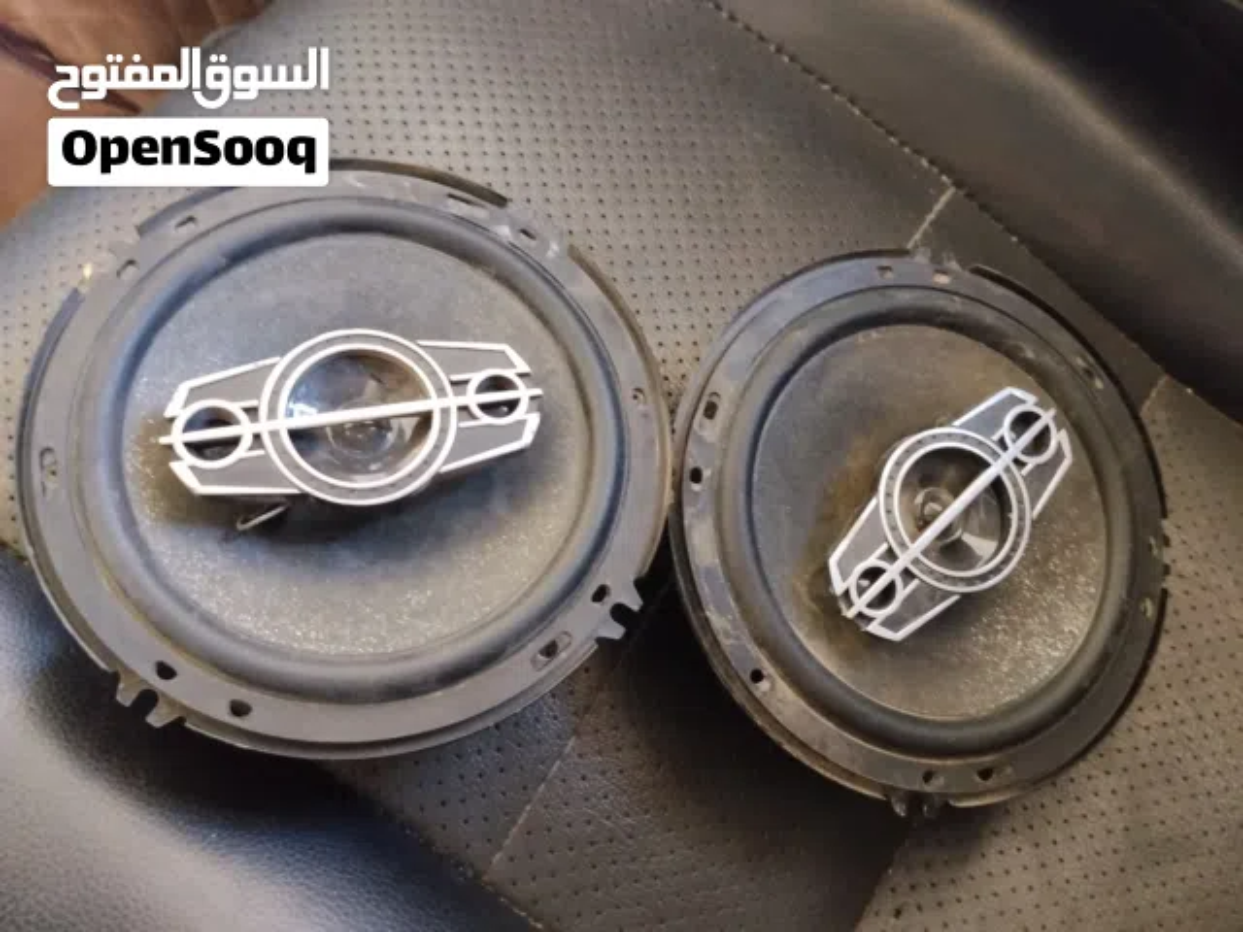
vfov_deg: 48.2
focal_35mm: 29
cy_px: 466
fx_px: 1041
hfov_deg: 61.7
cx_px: 622
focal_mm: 4.22
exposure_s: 1/25
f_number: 1.8
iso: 500
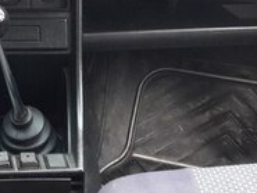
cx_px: -31
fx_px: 743
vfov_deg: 14.3
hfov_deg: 18.8
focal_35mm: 100
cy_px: -44
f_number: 1.9
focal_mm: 3.7
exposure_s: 1/33
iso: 100
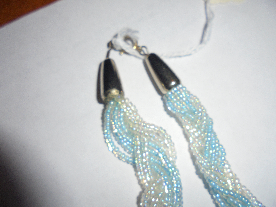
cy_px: 104
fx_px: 207
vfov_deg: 53.1
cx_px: 138
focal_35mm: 26
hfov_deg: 67.3
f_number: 11.5
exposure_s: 1/30
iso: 100
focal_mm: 4.6
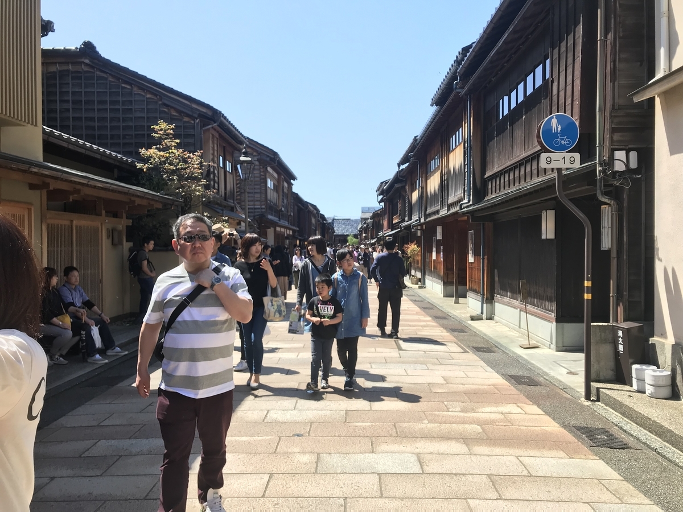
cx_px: 342
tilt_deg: +1.3
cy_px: 256
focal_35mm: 28
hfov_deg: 63.4
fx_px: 552
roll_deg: +0.4
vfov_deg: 49.7
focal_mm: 3.99
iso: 20
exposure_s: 1/997
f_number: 1.8
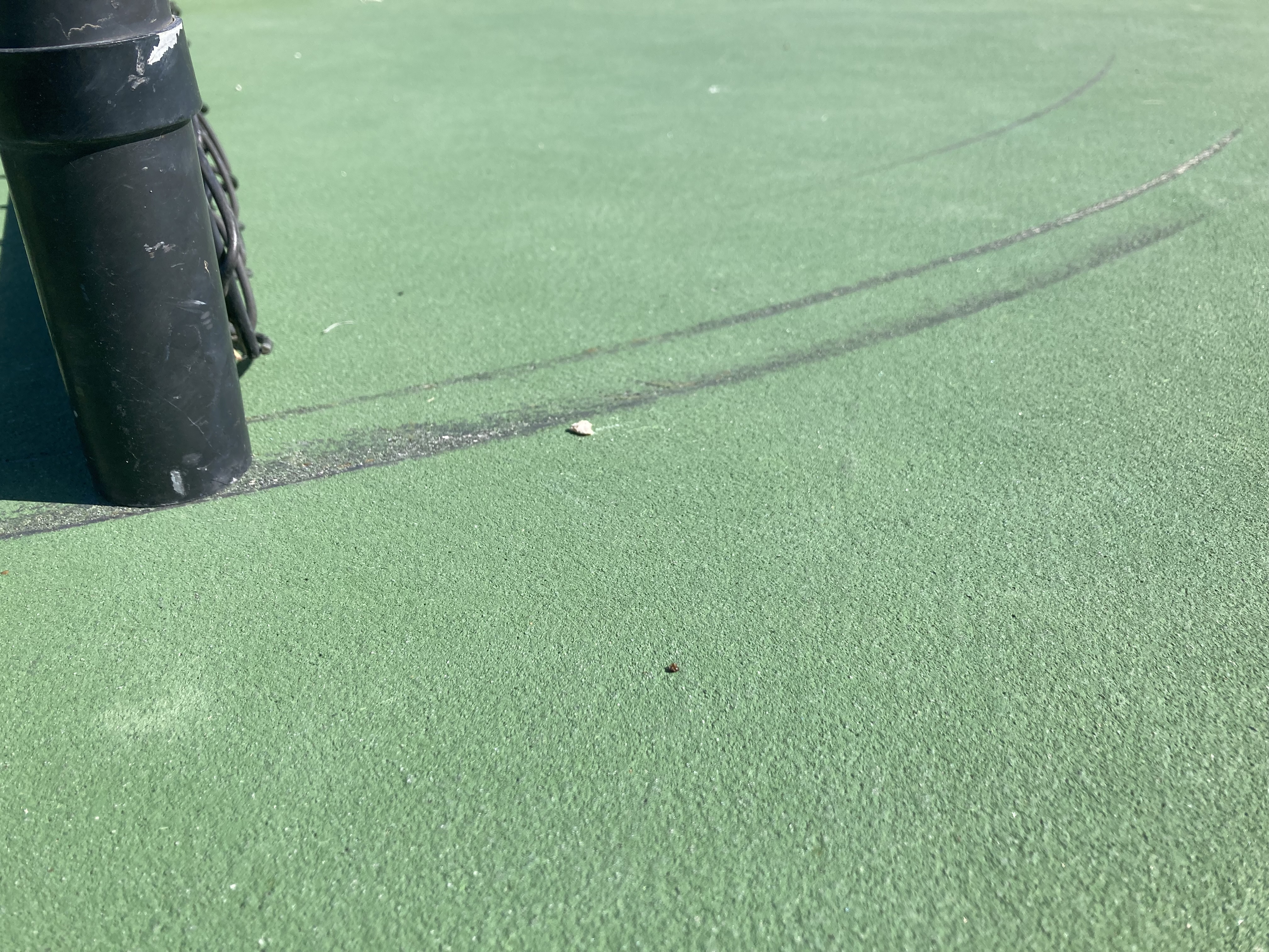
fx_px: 1026
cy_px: 476
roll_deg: -0.8
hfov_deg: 63.4
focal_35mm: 28
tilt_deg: -30.5
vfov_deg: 49.7
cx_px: 634
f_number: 1.8
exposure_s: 1/1621
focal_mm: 3.99
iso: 20
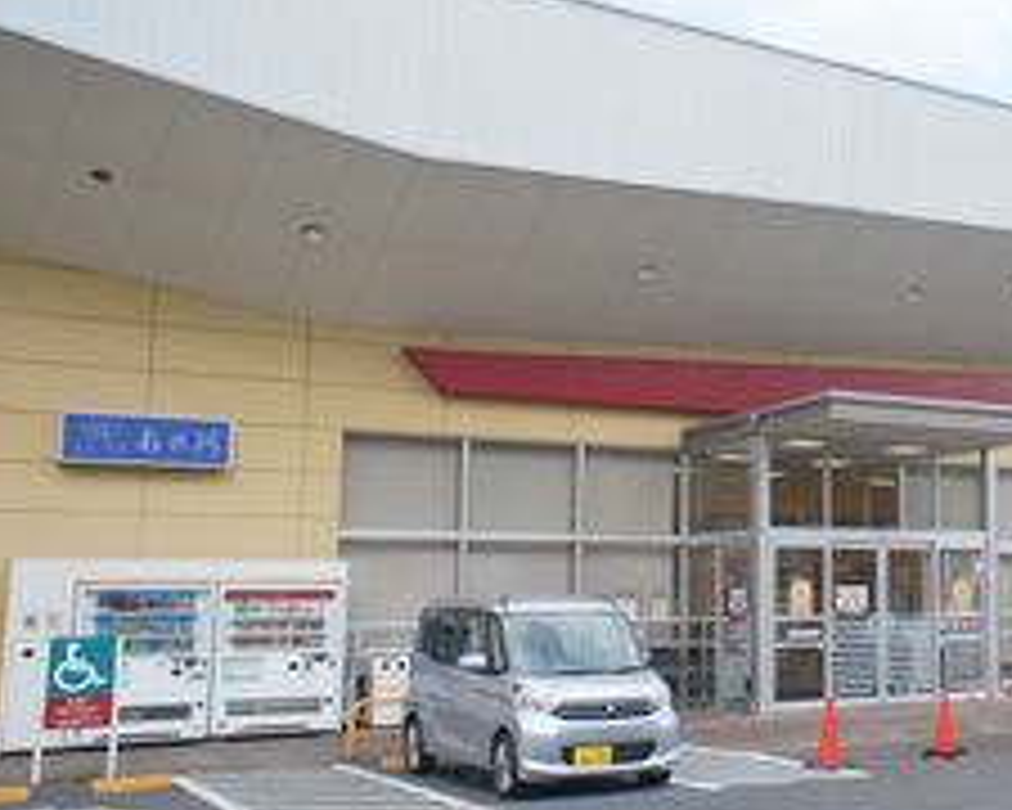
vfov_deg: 31.5
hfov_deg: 34.8
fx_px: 1438
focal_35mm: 48
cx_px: 1034
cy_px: 410
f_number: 6.3
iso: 200
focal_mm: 16
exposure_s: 1/200
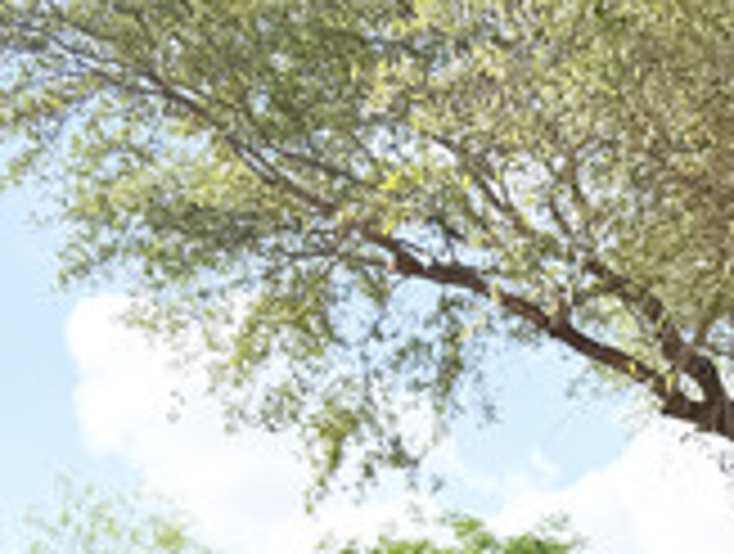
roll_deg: -1.0
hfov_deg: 19.8
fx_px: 1998
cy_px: 1000
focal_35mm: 94
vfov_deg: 14.0
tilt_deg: +2.8
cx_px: 829
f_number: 1.78
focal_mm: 6.76
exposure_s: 1/1770
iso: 100
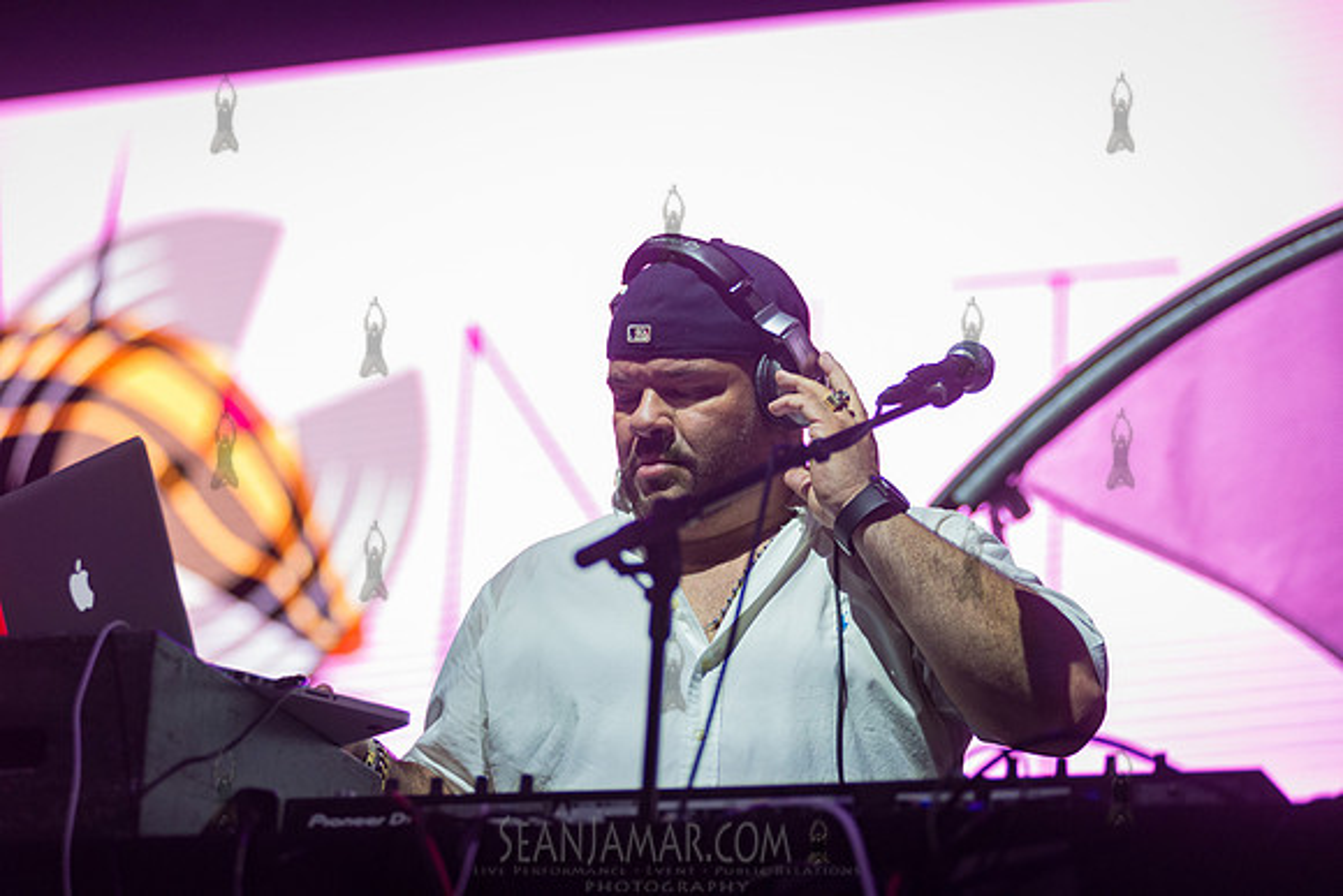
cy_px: 448
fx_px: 4478
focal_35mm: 120
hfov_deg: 17.1
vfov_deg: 11.4
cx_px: 672
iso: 2000
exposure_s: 1/1250
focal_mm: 120
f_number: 2.8
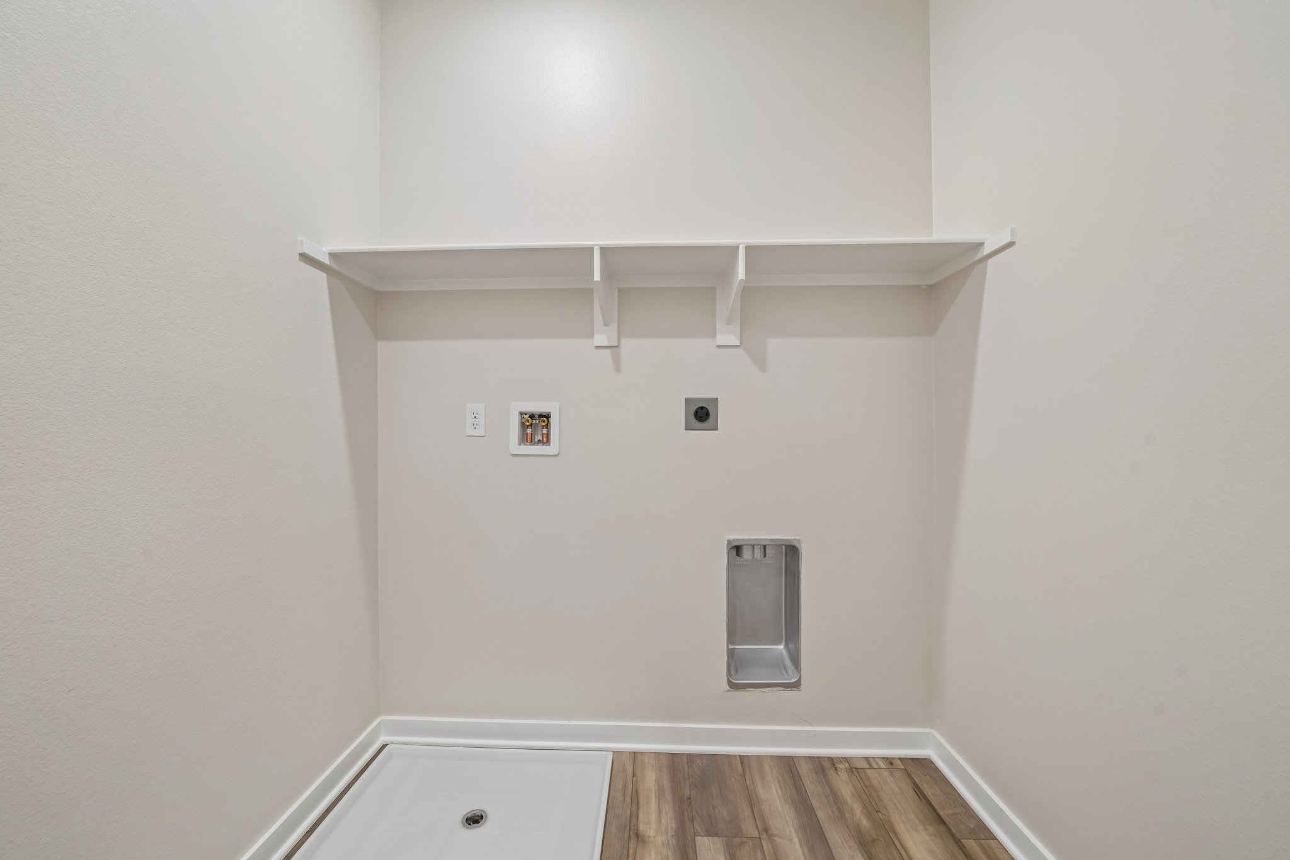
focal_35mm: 13
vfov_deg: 85.4
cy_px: 430
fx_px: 466
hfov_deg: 108.3
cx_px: 645
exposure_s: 1/8
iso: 400
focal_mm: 13
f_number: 8
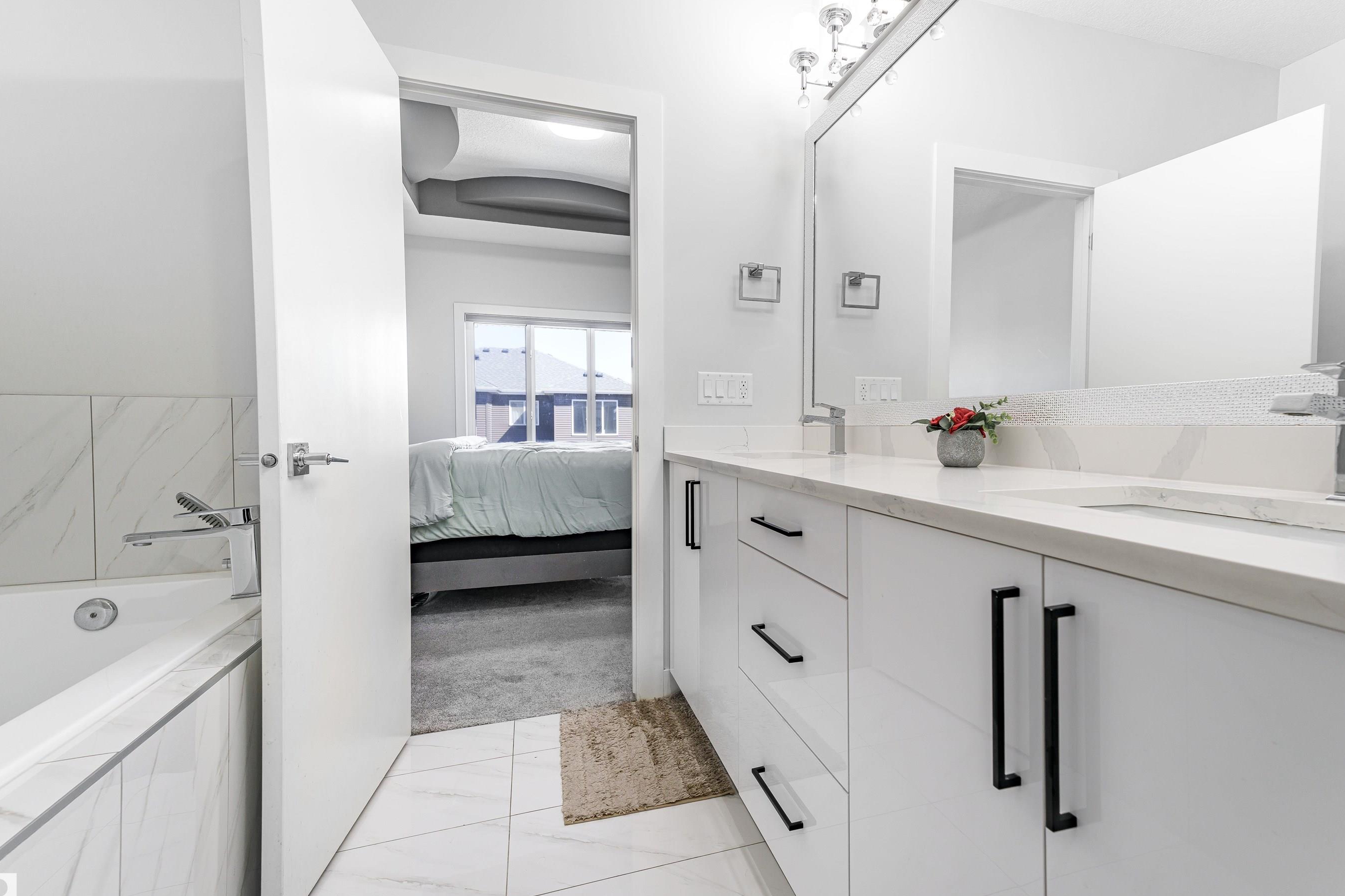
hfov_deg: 96.5
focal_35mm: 16
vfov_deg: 73.7
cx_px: 735
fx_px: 598
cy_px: 429
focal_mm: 14
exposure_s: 1/10
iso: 125
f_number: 8
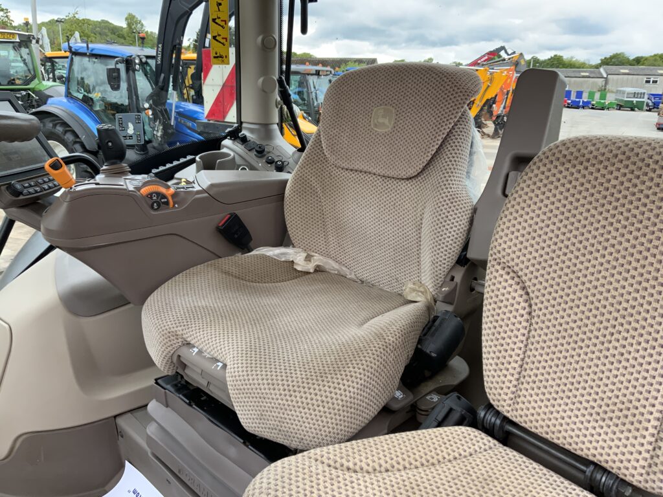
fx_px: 555
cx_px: 332
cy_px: 248
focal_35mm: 29
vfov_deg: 48.2
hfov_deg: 61.7
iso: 16
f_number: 1.8
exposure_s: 1/202
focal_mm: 3
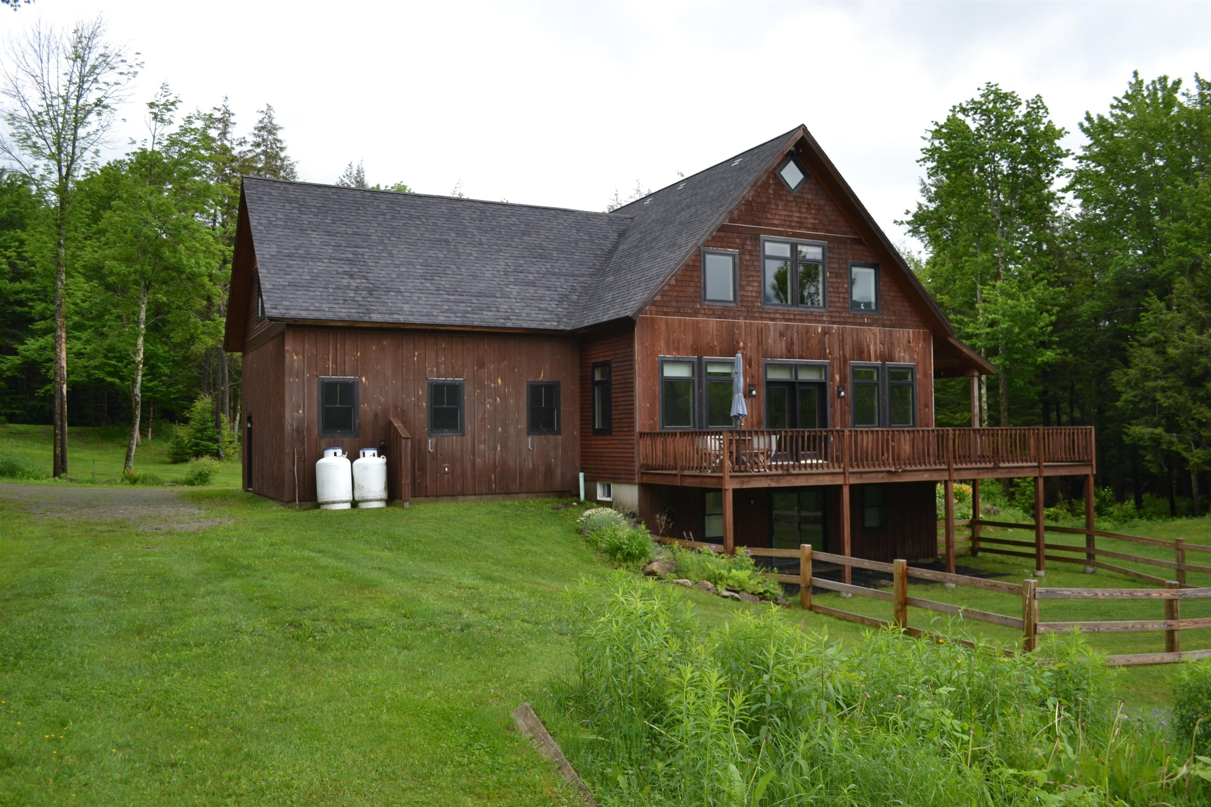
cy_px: 404
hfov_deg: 61.9
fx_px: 1009
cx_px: 606
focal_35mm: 30
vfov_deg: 43.6
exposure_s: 1/125
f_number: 4
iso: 100
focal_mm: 20
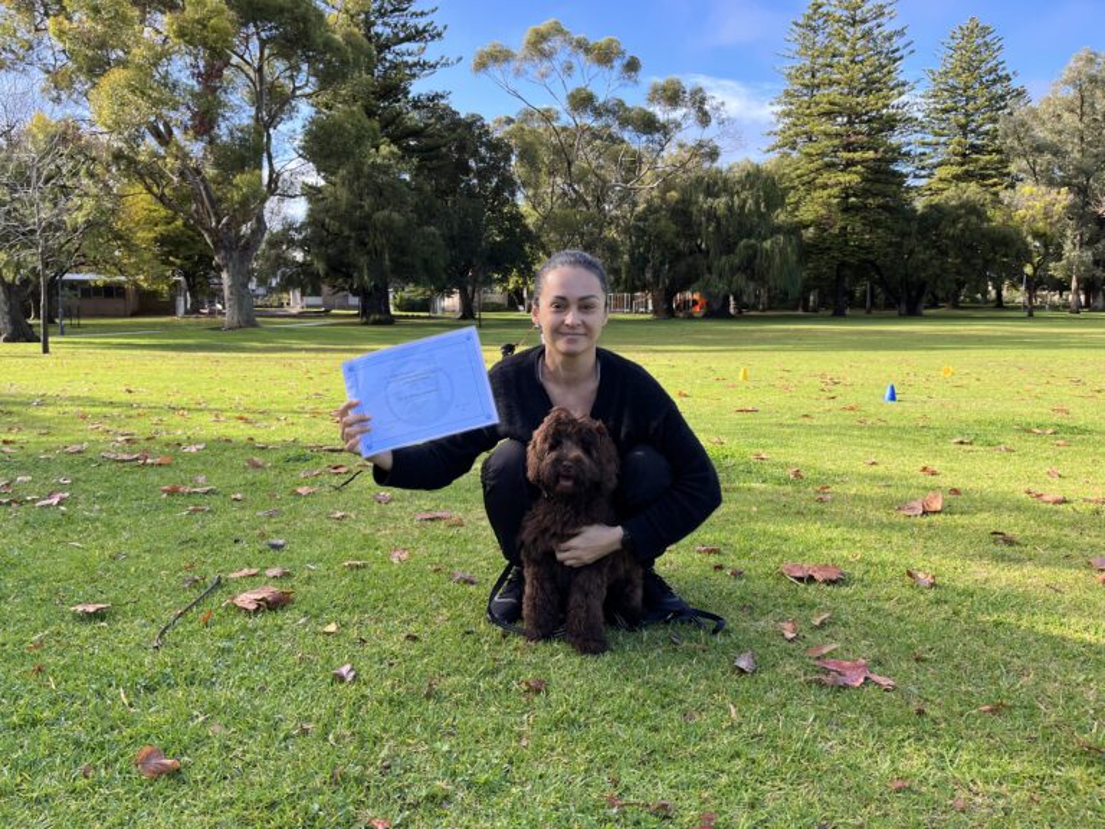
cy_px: 414
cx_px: 552
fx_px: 830
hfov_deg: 67.3
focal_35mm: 26
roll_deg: -0.5
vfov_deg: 53.1
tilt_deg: -7.2
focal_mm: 5.1
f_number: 1.6
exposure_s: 1/631
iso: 50
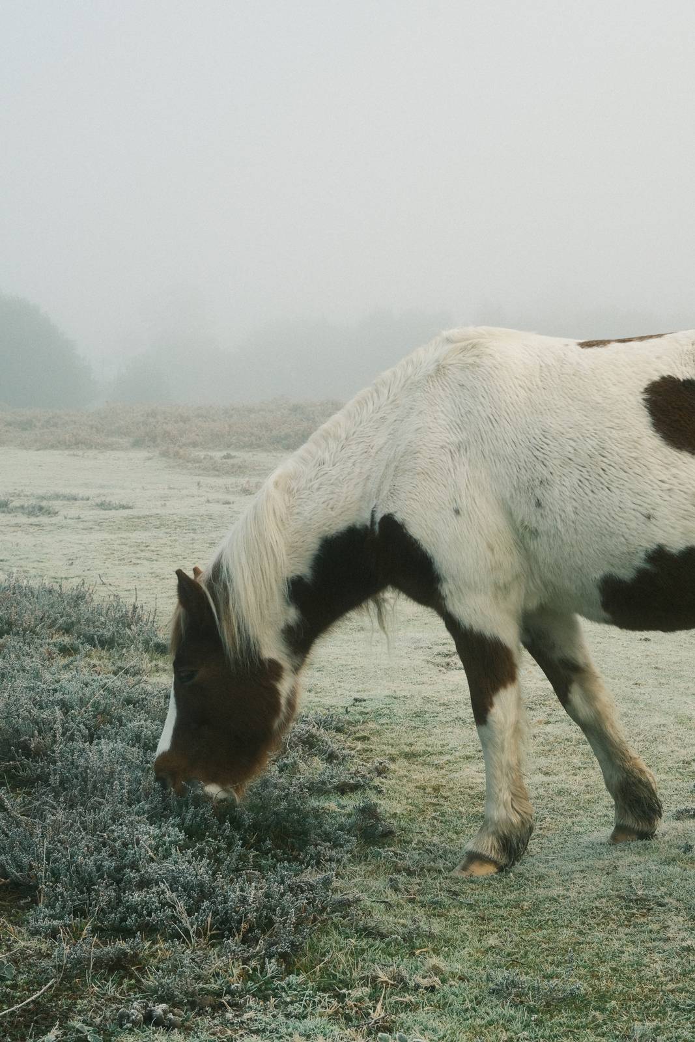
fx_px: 1853
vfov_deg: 31.4
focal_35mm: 64
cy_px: 521
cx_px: 348
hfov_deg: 21.2
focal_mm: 42.9
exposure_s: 1/210
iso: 640
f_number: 11
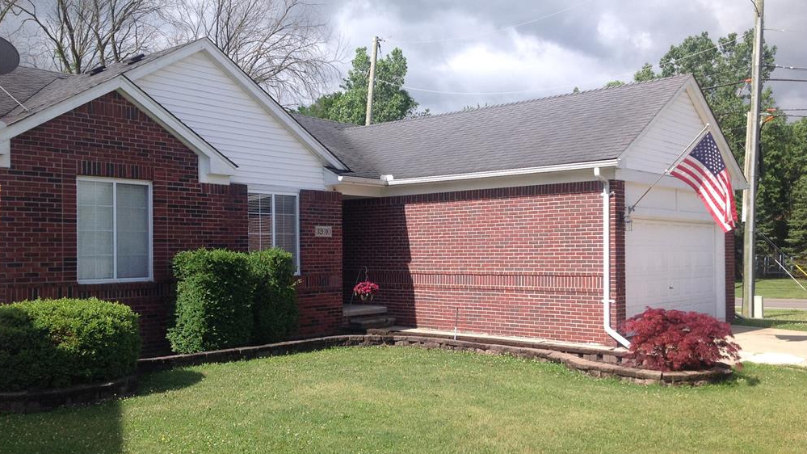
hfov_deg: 51.6
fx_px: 835
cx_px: 402
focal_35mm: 39
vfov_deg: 30.4
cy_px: 244
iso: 50
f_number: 2.4
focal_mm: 4.28
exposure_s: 1/1513
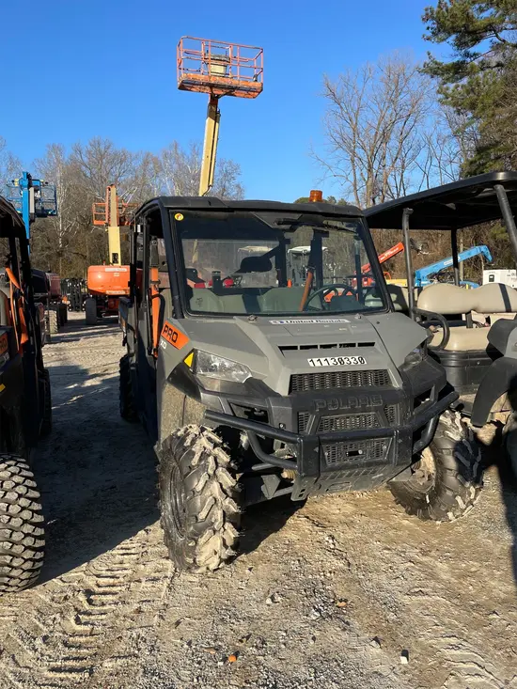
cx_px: 258
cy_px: 344
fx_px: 518
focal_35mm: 26
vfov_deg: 67.3
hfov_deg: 53.1
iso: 50
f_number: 1.6
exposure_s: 1/2882
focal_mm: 4.2
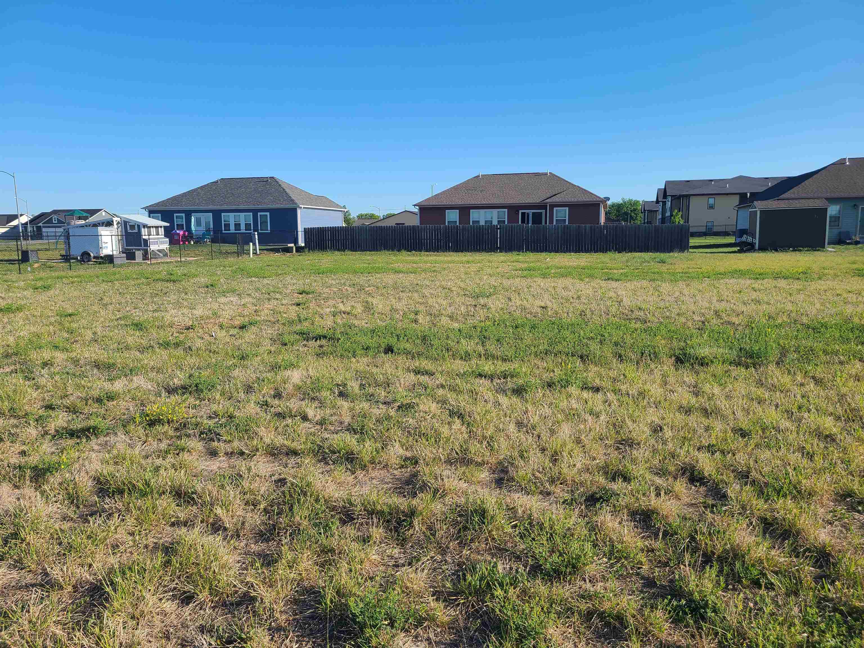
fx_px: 649
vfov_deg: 53.1
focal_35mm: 26
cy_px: 324
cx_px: 432
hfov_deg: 67.3
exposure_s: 1/1628
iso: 40
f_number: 1.8
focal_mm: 5.4
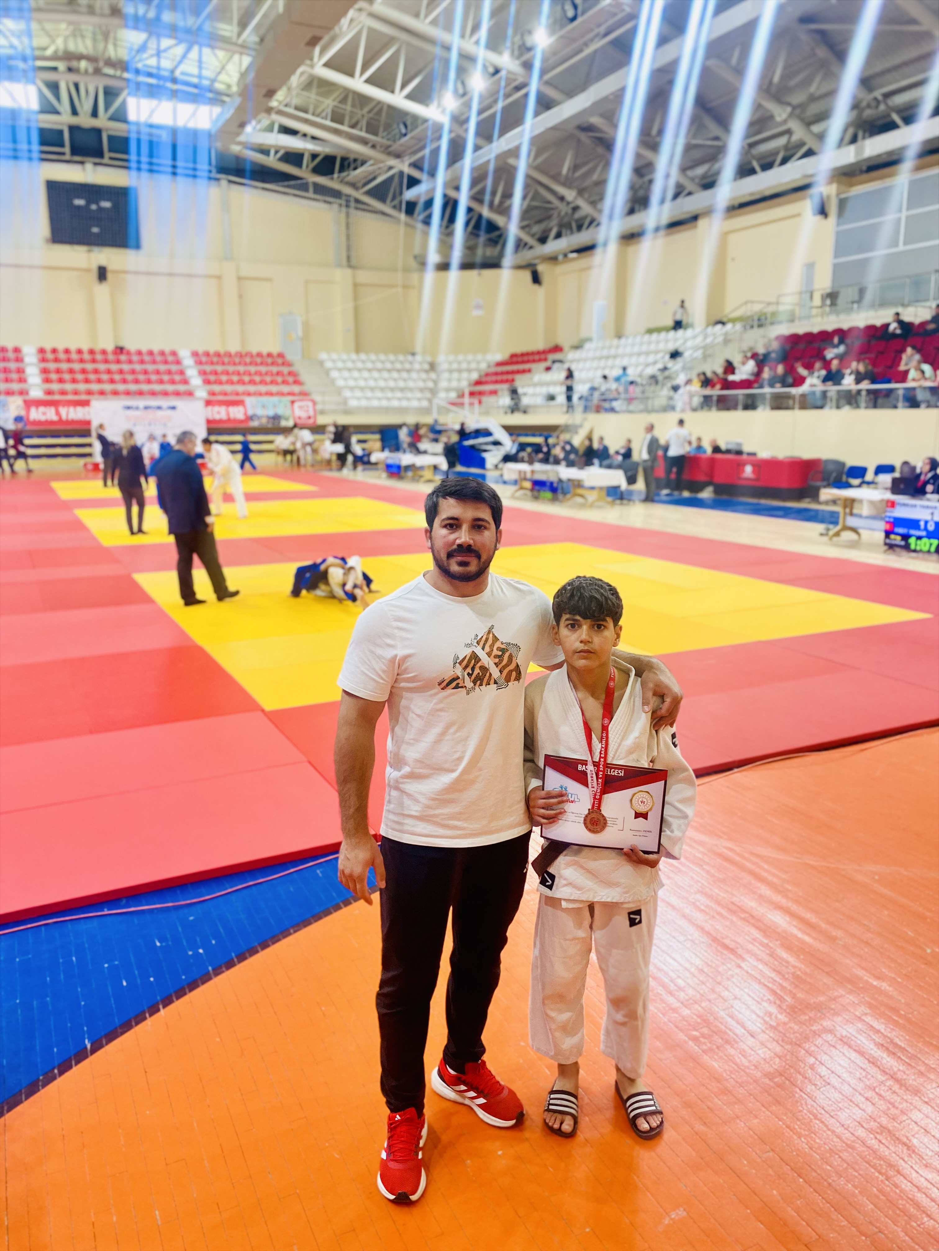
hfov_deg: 53.1
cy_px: 626
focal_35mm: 26
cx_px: 470
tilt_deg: -12.0
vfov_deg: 67.3
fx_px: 940
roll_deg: +0.0
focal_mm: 4.25
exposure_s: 1/50
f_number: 1.8
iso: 125
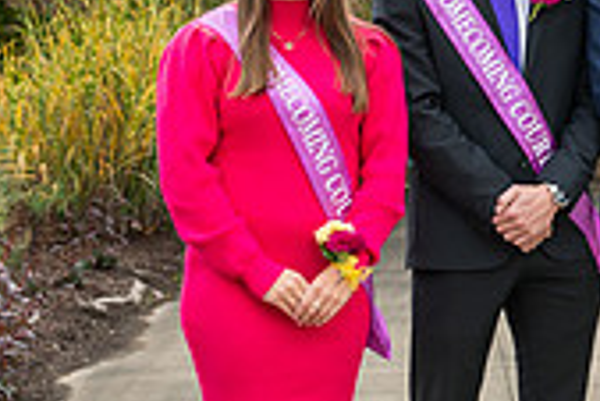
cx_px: 895
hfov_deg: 11.1
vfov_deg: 7.7
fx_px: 2969
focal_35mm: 178
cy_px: 179
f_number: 4.5
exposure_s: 1/320
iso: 200
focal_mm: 52
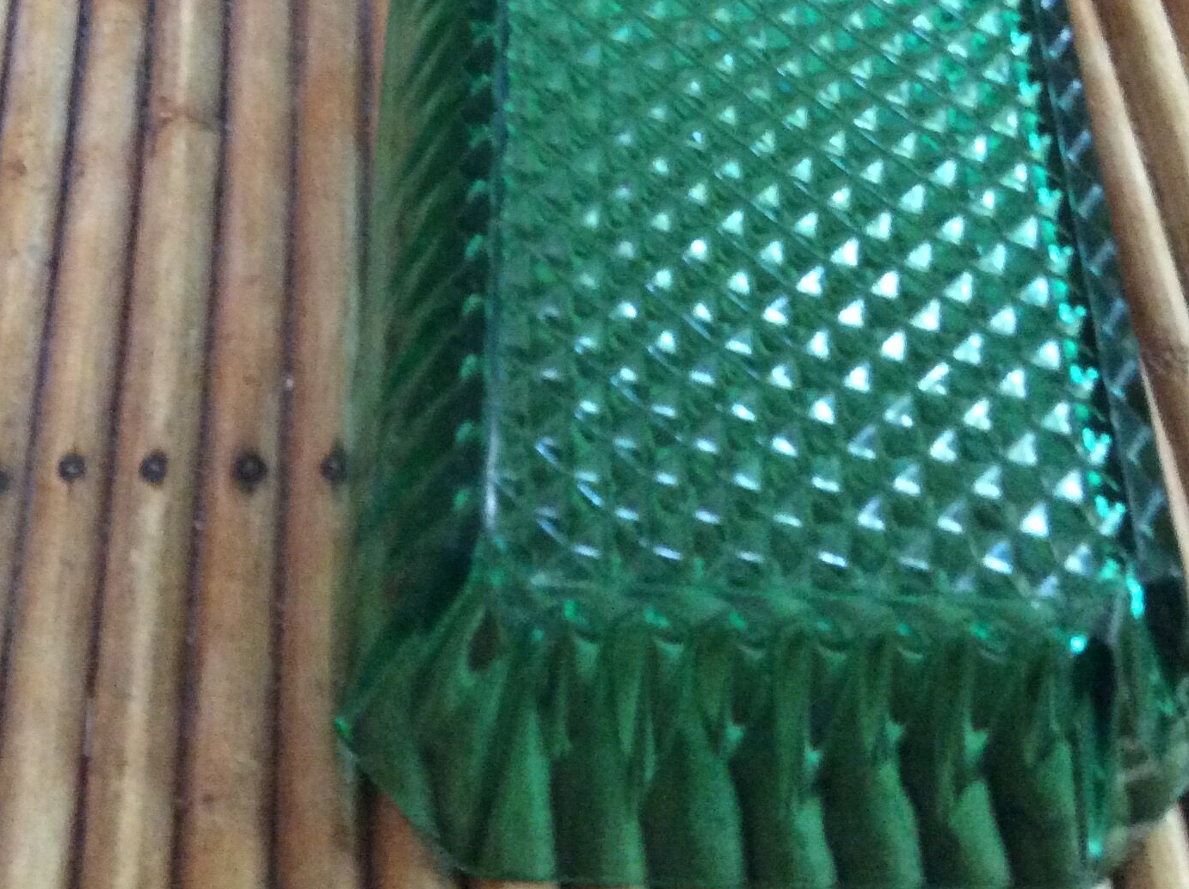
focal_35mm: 60
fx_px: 2058
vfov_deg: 24.1
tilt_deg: -54.1
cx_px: 557
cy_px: 217
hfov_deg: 32.2
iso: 320
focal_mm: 3.3
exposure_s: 1/20
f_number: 2.4
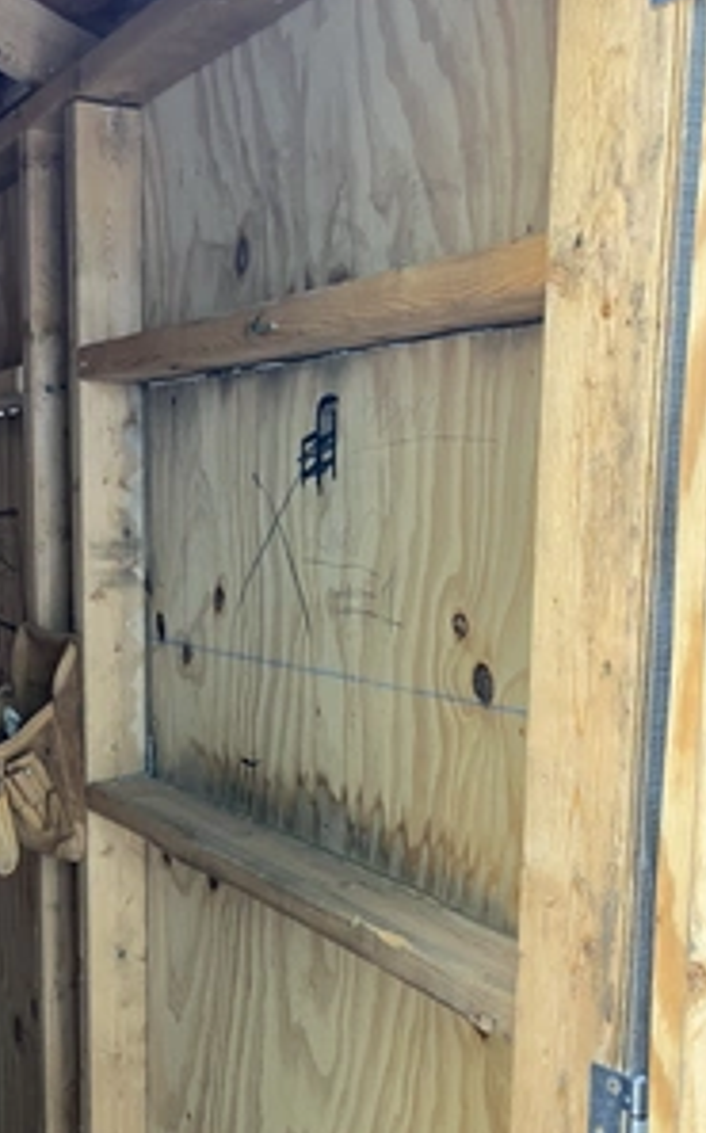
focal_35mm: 40
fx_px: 1234
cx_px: 160
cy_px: 729
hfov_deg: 31.2
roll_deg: +1.4
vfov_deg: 48.7
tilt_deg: -12.7
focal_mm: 3.99
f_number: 1.8
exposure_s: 1/60
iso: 160
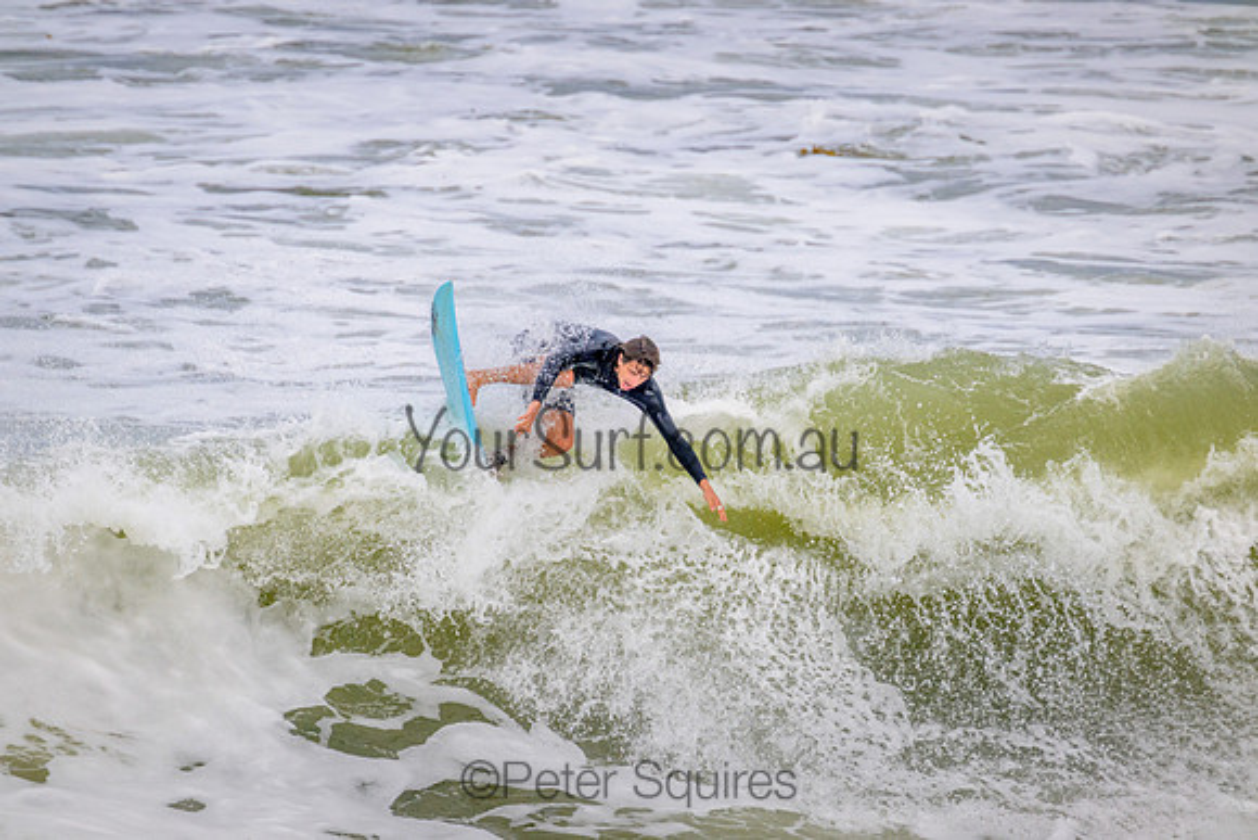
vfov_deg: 1.7
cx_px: 629
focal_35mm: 800
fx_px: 27961
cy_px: 420
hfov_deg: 2.6
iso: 720
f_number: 11
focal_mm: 800
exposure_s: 1/2000
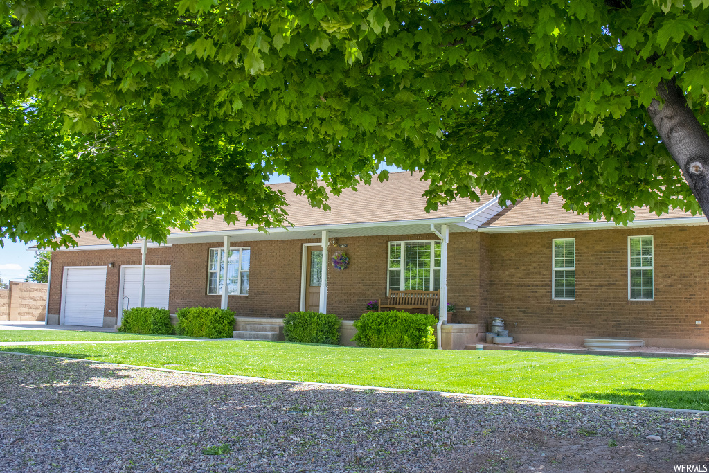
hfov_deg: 49.5
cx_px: 354
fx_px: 768
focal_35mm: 39
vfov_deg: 34.2
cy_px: 236
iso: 400
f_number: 7.1
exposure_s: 1/200
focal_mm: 26
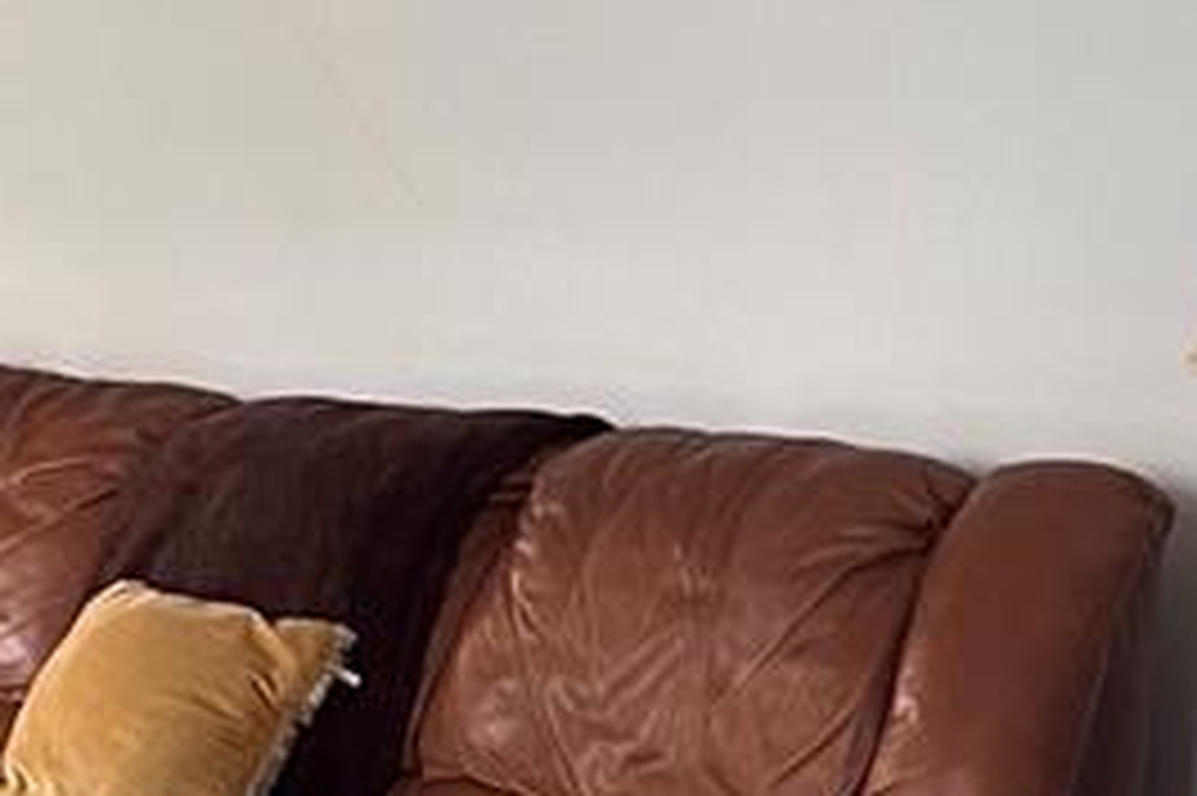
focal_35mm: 122
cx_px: 108
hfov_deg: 16.6
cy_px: 99
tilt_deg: -1.4
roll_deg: +1.2
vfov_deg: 11.2
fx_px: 4054
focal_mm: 5.7
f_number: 1.5
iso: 125
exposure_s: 1/64
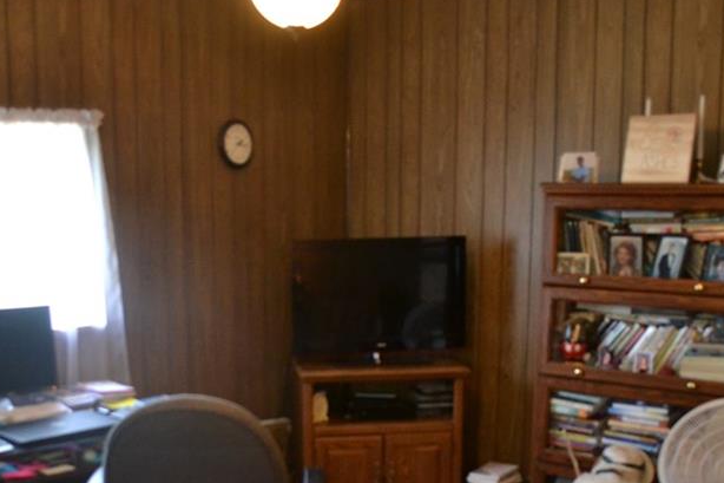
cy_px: 377
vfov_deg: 29.3
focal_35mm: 45
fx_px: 905
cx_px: 321
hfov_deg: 43.5
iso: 1600
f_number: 3.5
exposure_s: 1/60
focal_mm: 18
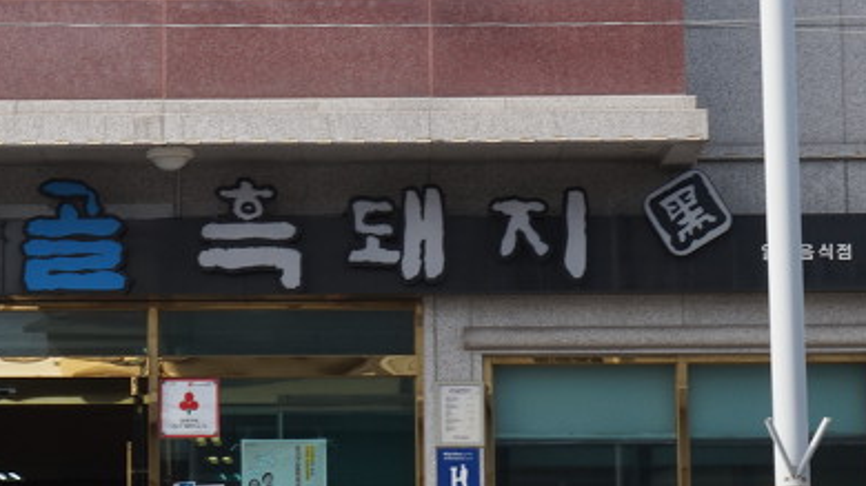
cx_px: 77
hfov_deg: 12.5
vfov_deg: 7.1
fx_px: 3931
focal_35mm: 171
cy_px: 49
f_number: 11
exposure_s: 1/125
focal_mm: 45
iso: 200
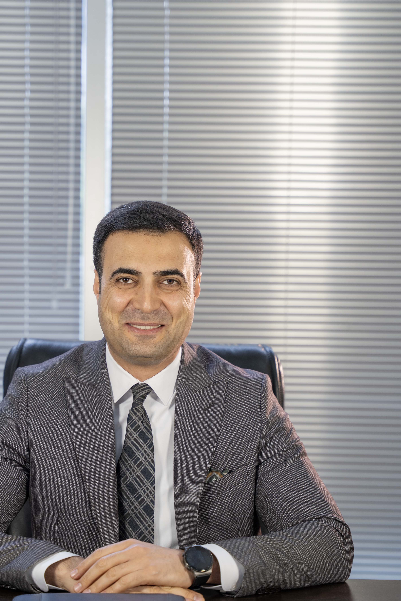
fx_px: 1654
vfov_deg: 20.6
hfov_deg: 13.8
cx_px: 129
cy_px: 323
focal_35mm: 99
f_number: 2.8
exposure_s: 1/100
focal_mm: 70
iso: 160
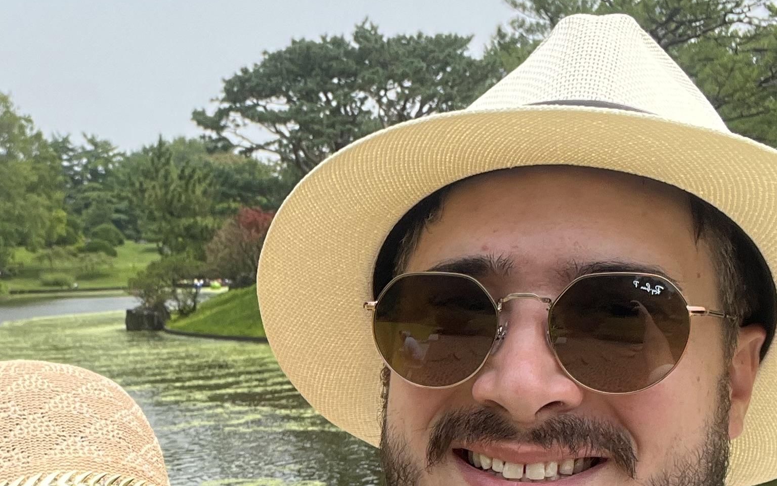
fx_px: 1355
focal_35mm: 64
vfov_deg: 19.9
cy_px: 452
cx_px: 130
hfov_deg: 31.0
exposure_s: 1/575
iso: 32
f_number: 2.2
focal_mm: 2.71
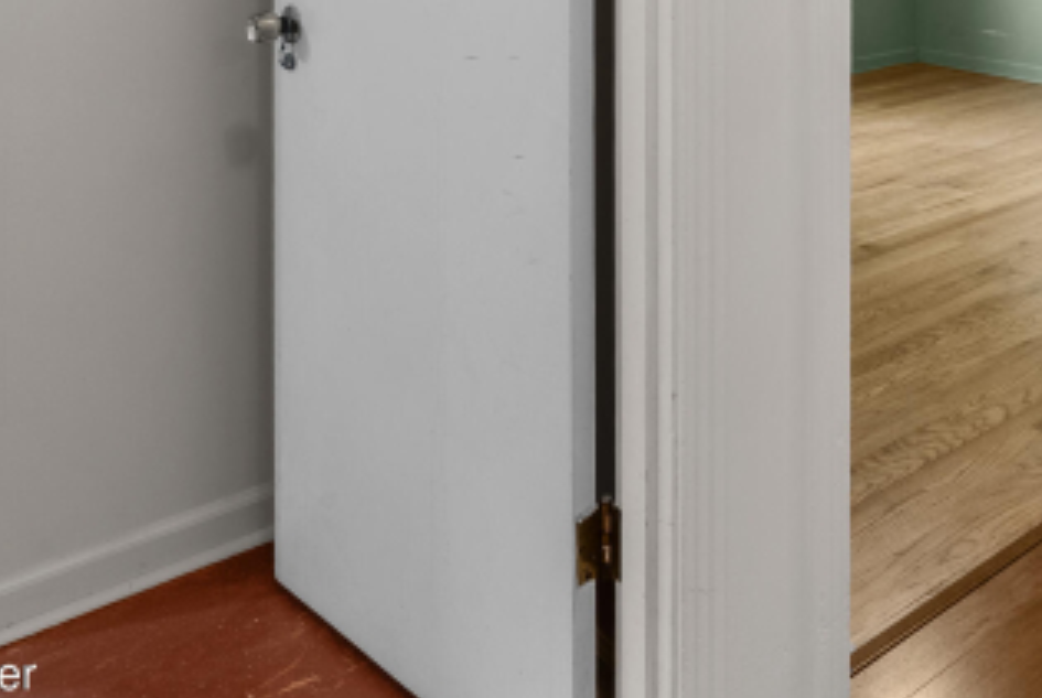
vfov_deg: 31.1
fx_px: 1101
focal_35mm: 38
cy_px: -79
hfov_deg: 47.6
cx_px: 845
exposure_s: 1/1.25
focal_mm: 16
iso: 400
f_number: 11
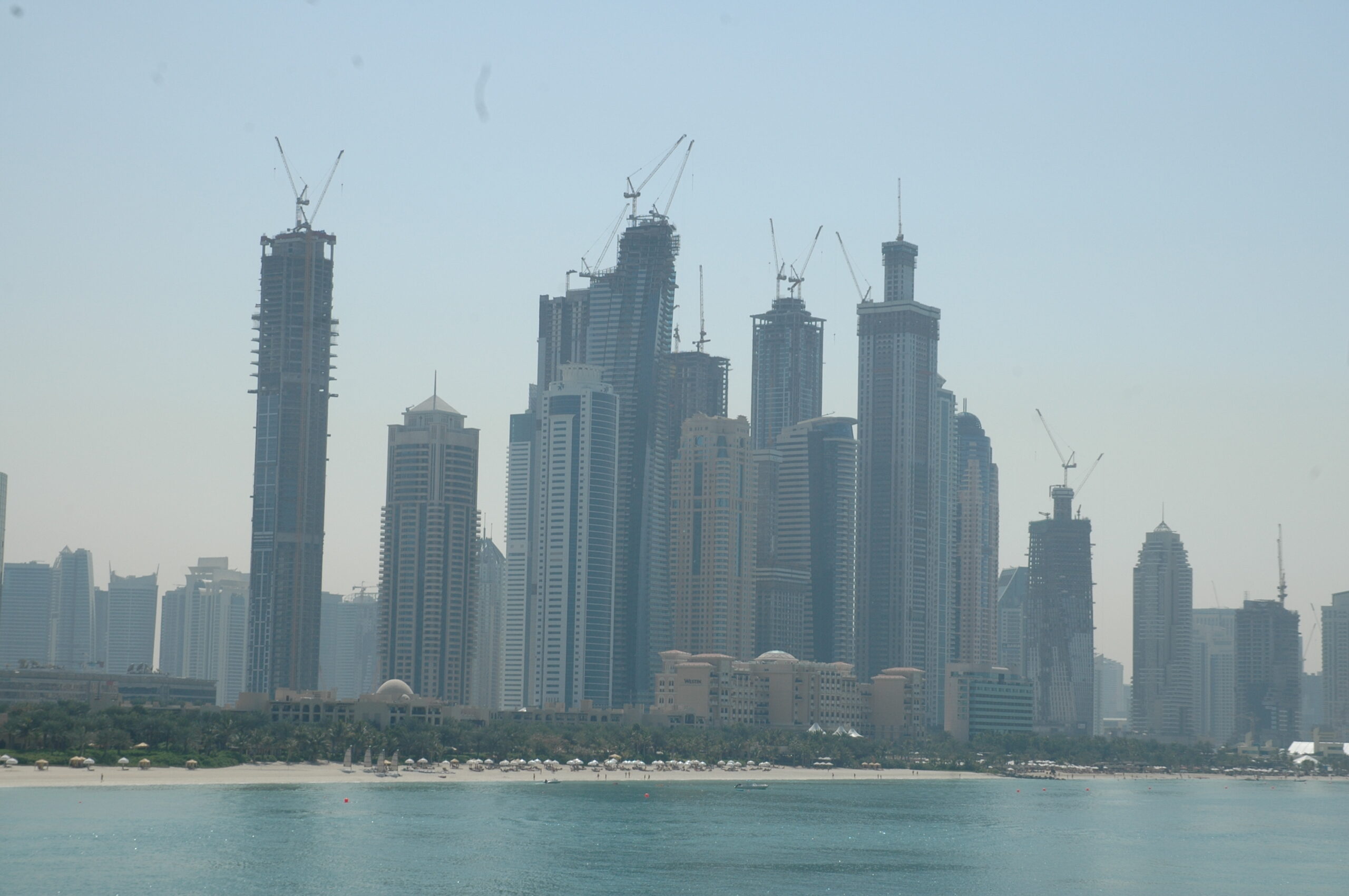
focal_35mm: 69
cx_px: 674
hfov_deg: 29.3
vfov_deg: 19.7
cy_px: 448
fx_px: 2583
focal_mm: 46
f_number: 11
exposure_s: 1/500
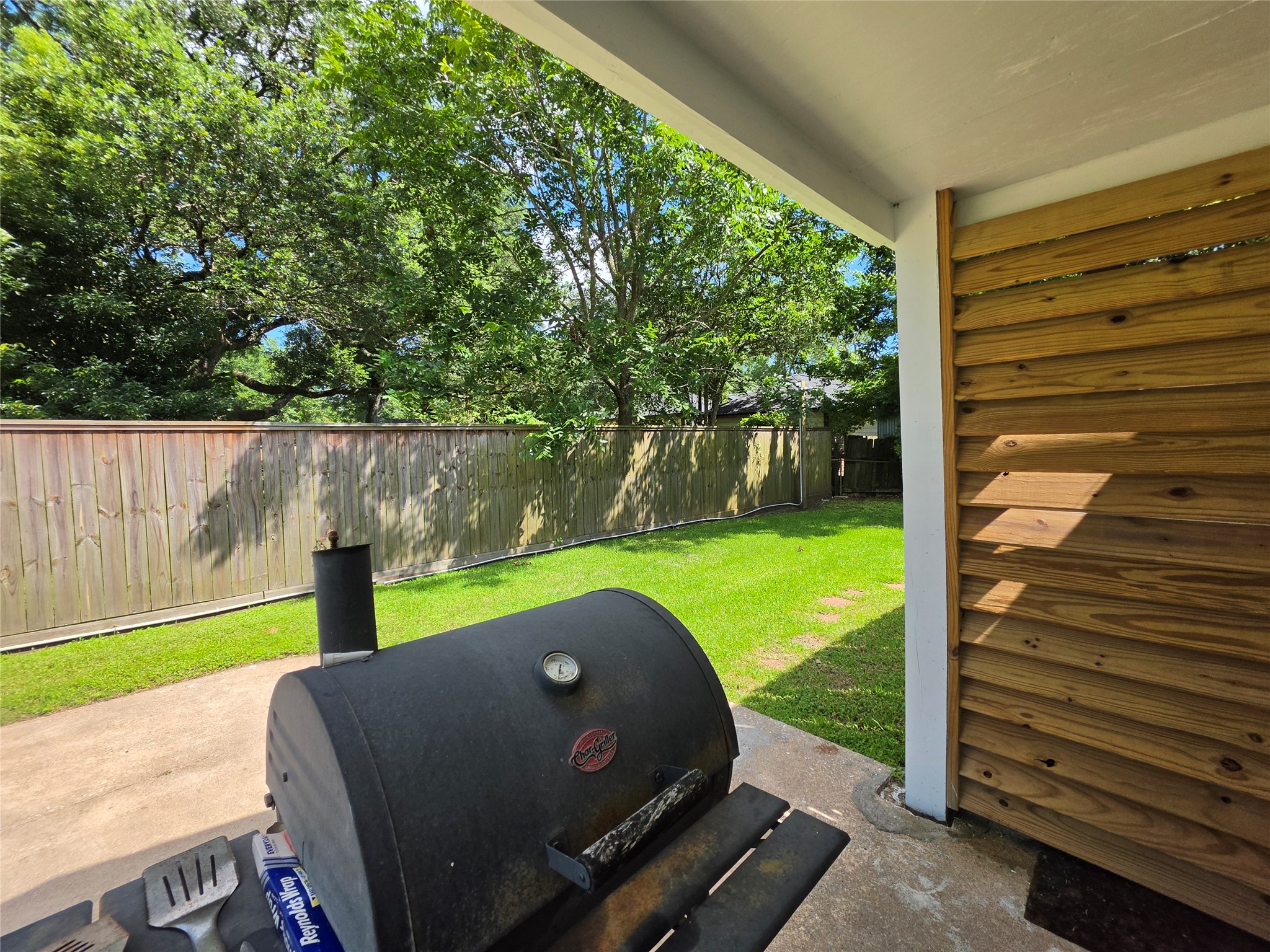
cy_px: 476
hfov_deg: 106.2
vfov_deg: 89.9
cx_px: 635
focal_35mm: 13
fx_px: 477
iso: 32
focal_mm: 2.2
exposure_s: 1/984
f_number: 1.9
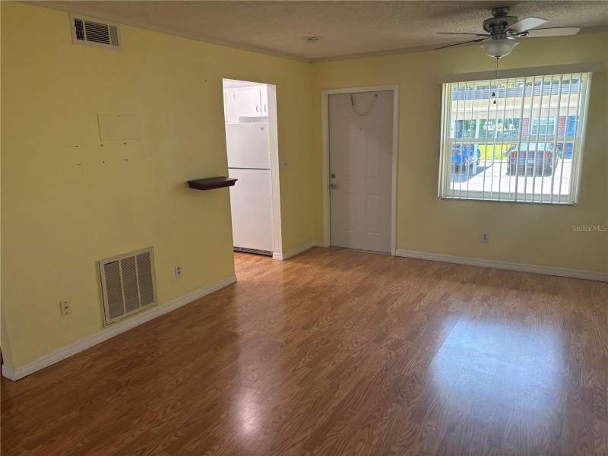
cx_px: 304
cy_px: 228
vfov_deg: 53.1
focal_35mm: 26
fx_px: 457
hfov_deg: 67.3
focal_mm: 5.96
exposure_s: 1/160
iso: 125
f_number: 1.6
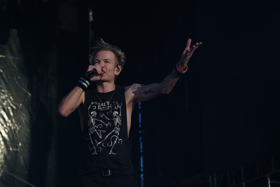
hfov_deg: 19.5
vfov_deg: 13.0
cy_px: 94
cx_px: 140
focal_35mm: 105
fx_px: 817
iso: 100
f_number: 7.1
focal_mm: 105
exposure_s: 1/400
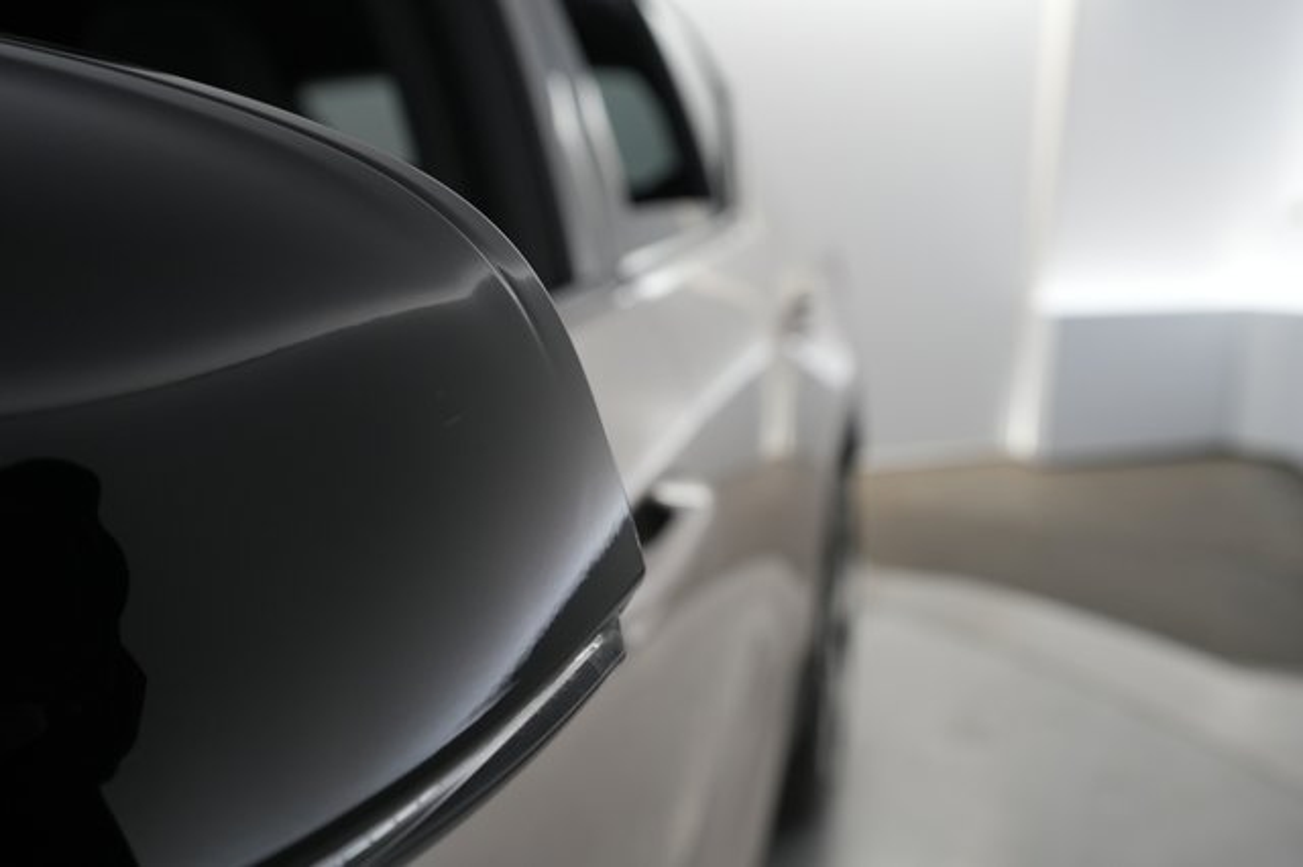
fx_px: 1013
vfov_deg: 46.4
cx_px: 652
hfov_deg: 65.5
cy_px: 434
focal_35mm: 28
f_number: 4.5
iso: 1000
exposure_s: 1/100
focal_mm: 28
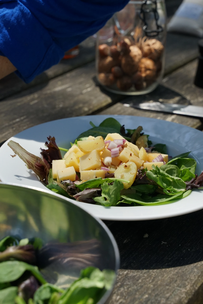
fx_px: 634
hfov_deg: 18.2
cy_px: 152
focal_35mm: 75
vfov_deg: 27.0
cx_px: 102
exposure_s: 1/1000
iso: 800
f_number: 9
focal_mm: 75
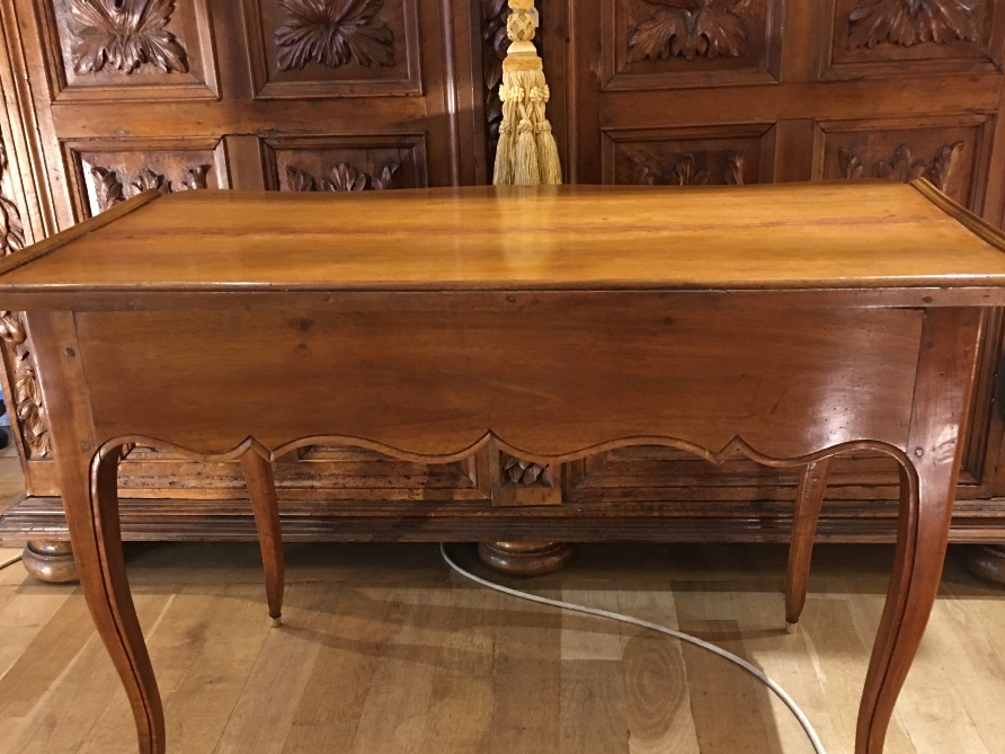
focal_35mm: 39
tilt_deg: -24.4
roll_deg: +0.3
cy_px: 503
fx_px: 1132
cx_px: 505
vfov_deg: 36.4
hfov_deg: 47.9
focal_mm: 4.15
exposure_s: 1/8
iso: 100
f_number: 2.2
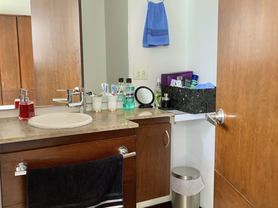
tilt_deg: -7.8
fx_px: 273
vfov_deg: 41.8
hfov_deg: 53.3
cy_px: 102
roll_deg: +1.9
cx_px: 101
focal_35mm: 34
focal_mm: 4.25
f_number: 1.8
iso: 200
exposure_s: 1/60
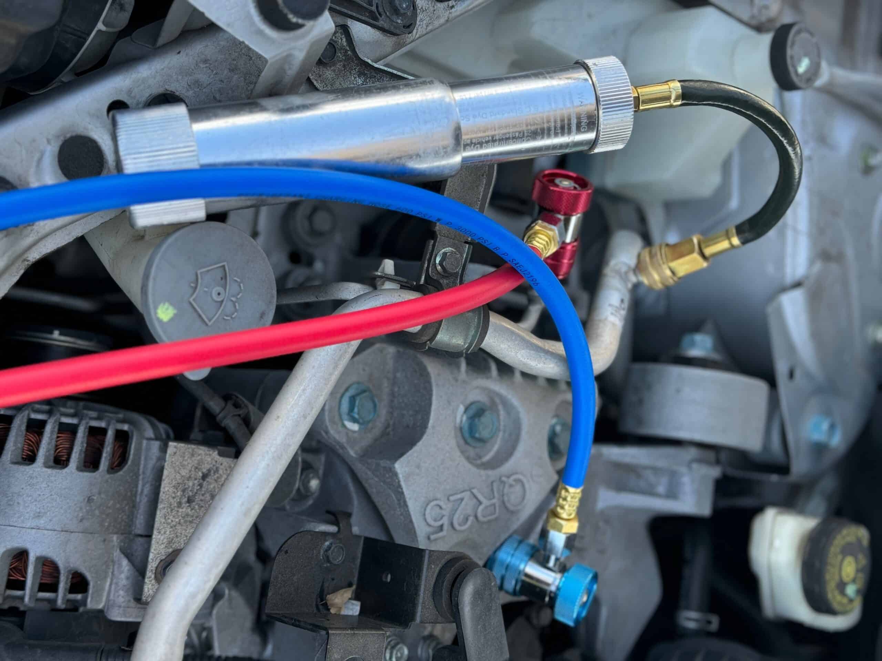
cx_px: 441
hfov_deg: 39.7
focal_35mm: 48
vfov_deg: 30.3
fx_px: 1223
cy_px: 330
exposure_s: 1/267
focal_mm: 6.76
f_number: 1.78
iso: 64
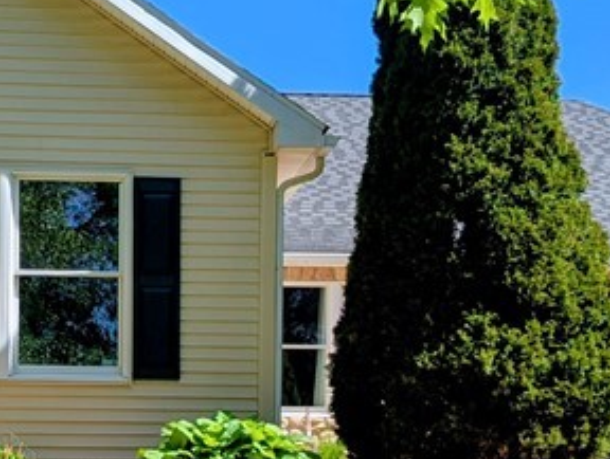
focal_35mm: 85
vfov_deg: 17.2
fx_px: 1500
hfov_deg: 22.8
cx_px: 158
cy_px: 406
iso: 46
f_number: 1.85
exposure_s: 1/1618
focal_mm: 6.81
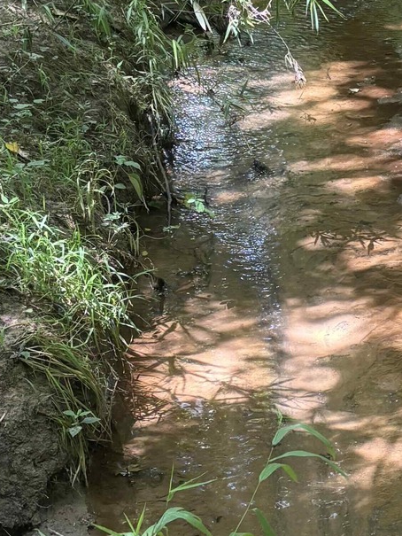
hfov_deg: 14.3
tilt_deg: -22.9
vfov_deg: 19.8
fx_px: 1532
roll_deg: +0.4
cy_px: 235
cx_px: 525
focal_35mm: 99
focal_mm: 5.96
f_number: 1.6
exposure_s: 1/105
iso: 125
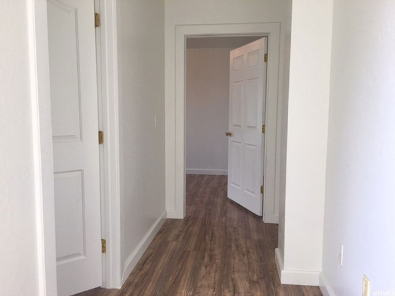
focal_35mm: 29
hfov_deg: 61.7
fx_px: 331
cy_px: 148
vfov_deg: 48.2
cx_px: 198
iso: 32
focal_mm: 4.15
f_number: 2.2
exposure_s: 1/40
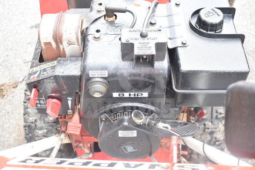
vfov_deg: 29.0
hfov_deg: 42.3
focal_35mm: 46
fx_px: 329
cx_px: 128
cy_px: 85
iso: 200
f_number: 5
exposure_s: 1/100
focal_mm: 31
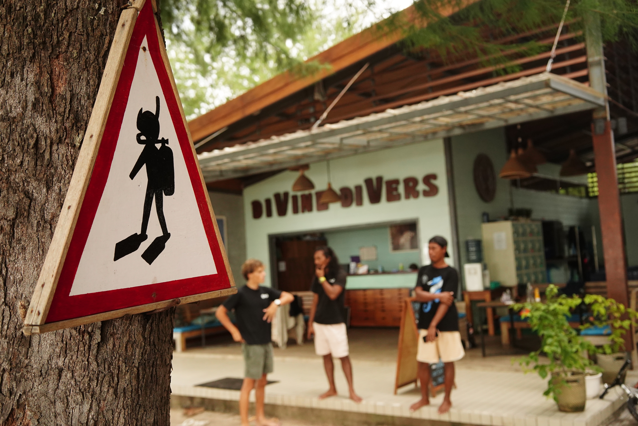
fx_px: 620
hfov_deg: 54.4
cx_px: 319
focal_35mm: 35
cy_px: 213
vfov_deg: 37.9
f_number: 5.6
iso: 2500
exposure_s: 1/500
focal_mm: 35
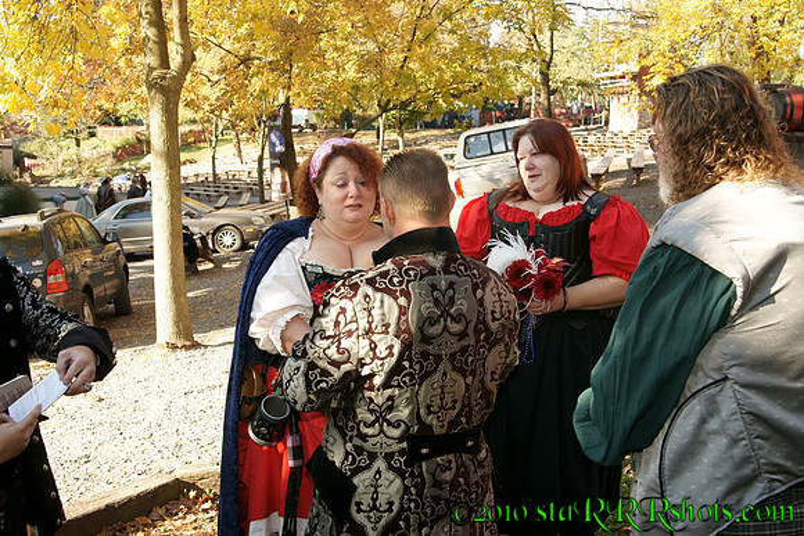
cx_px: 402
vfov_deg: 31.9
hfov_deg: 46.4
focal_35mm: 42
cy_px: 268
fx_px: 938
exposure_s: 1/160
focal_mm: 28
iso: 400
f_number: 6.3
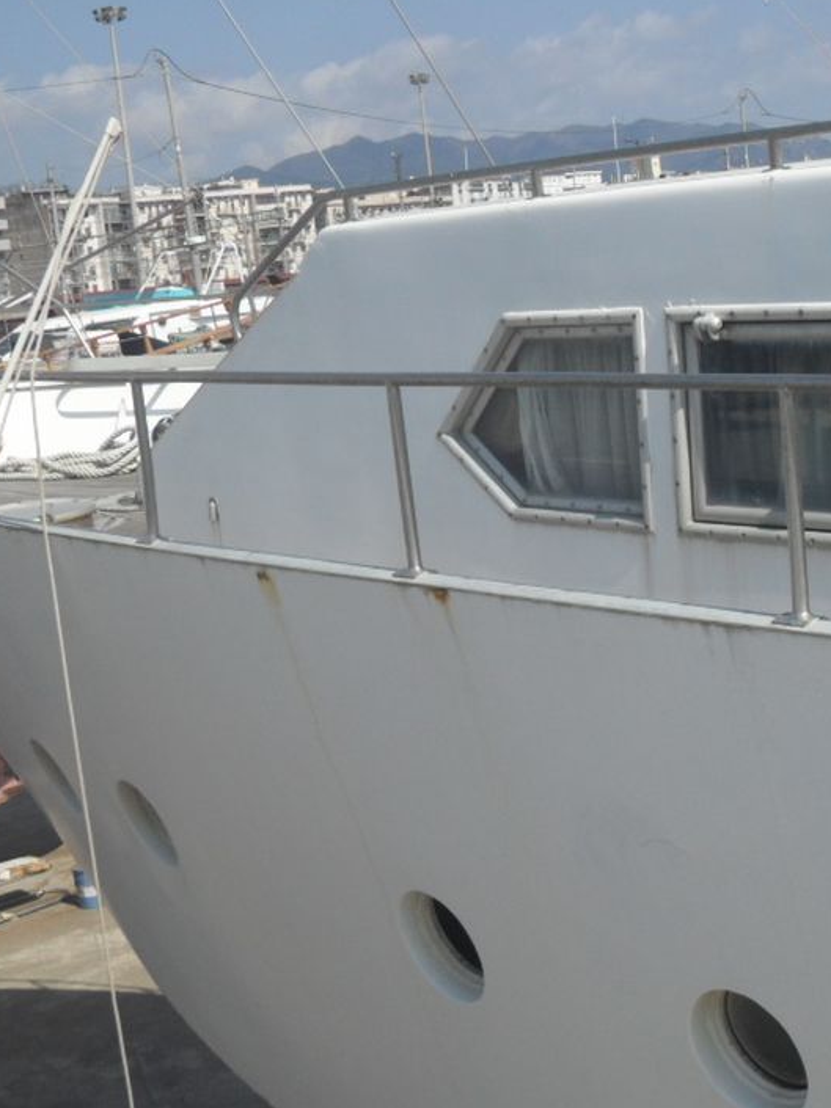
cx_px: 525
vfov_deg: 33.2
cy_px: 594
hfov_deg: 25.1
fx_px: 1858
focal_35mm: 58
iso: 100
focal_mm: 6.2
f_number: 8.9
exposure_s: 1/250
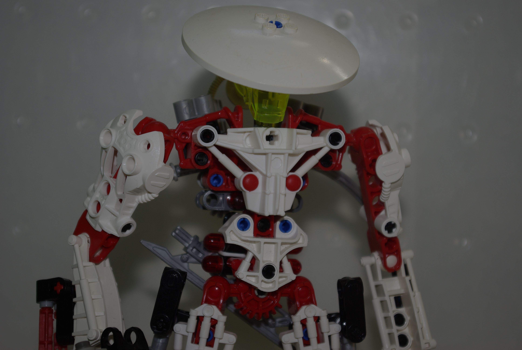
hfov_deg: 29.8
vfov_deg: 20.2
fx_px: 980
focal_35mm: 68
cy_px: 175
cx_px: 261
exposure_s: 1/60
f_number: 4.5
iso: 100
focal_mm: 45
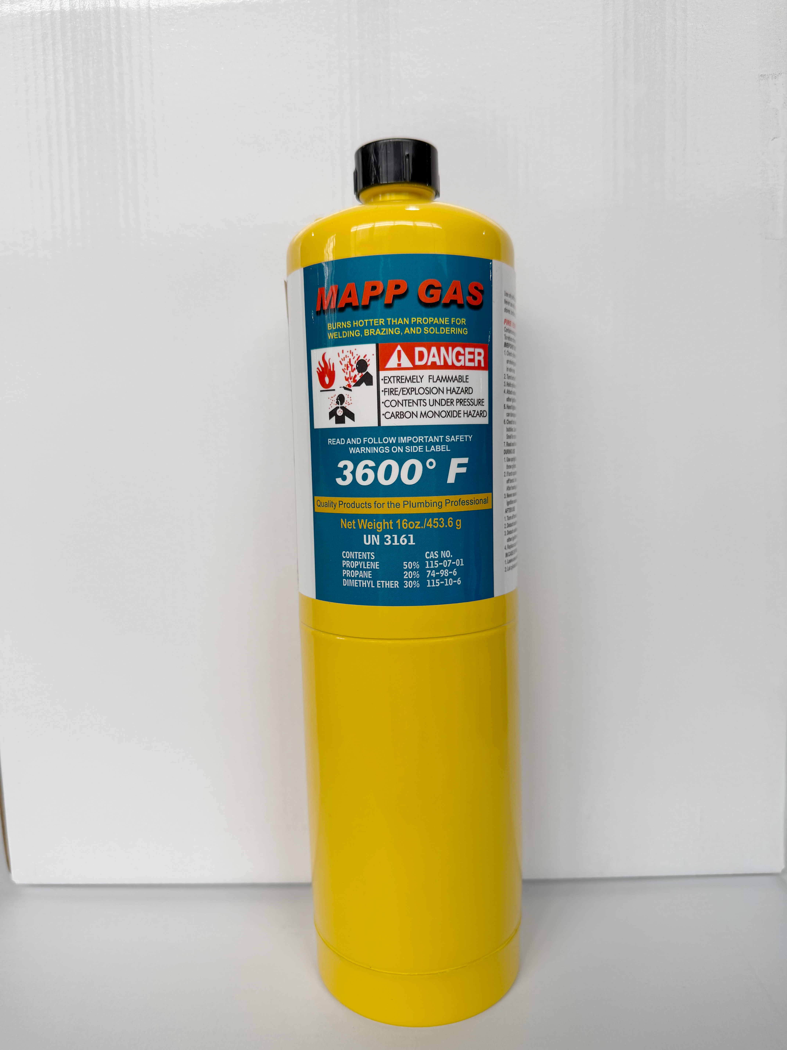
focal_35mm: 24
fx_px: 728
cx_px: 394
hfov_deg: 56.8
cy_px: 525
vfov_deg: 71.6
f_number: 1.78
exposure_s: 1/121
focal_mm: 6.76
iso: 50
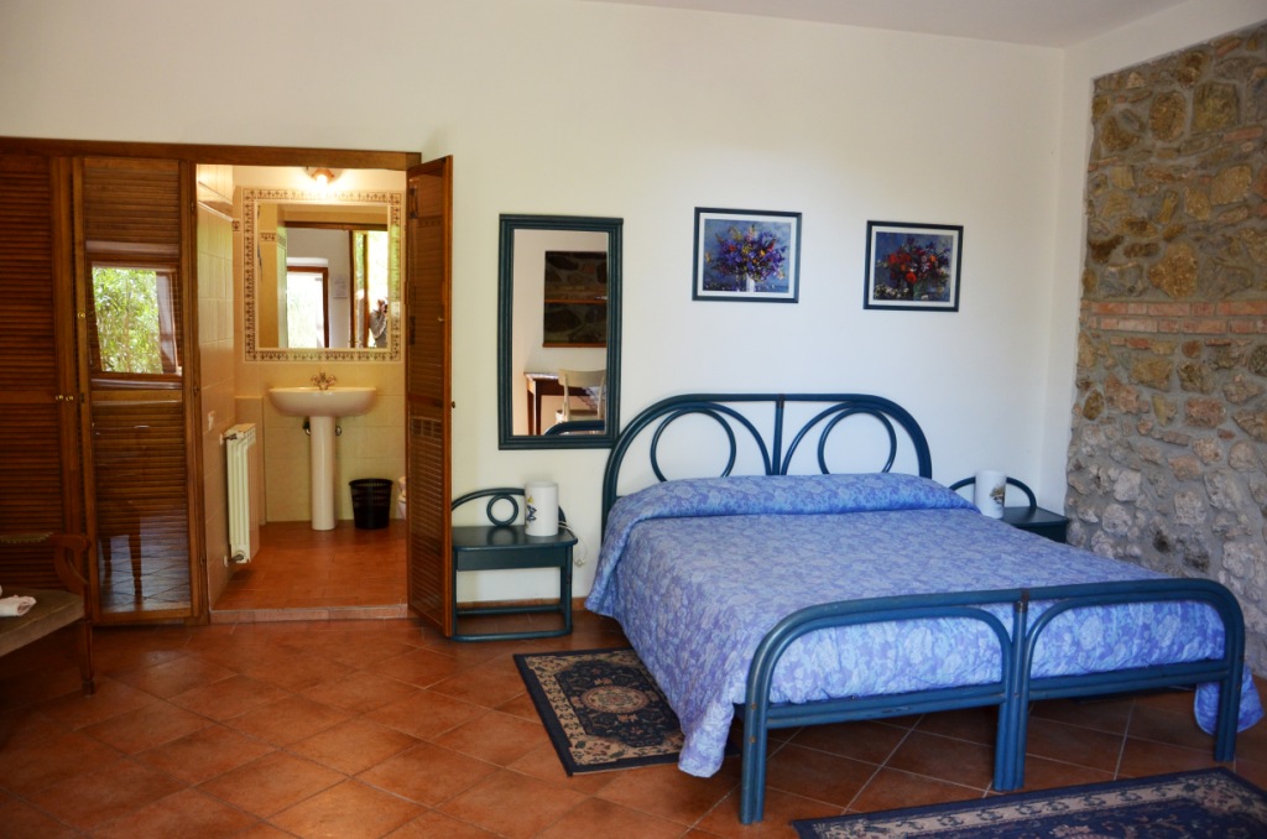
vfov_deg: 47.7
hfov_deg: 67.5
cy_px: 420
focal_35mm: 27
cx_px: 634
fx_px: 948
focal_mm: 18
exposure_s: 1/60
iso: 450
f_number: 4
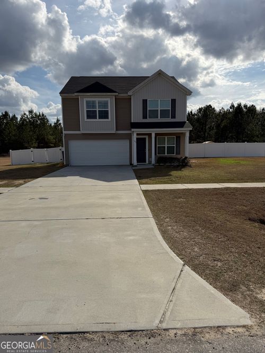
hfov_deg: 56.8
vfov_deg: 71.6
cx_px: 132
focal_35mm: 24
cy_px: 176
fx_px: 245
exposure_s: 1/11905
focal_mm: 6.76
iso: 80
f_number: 1.78
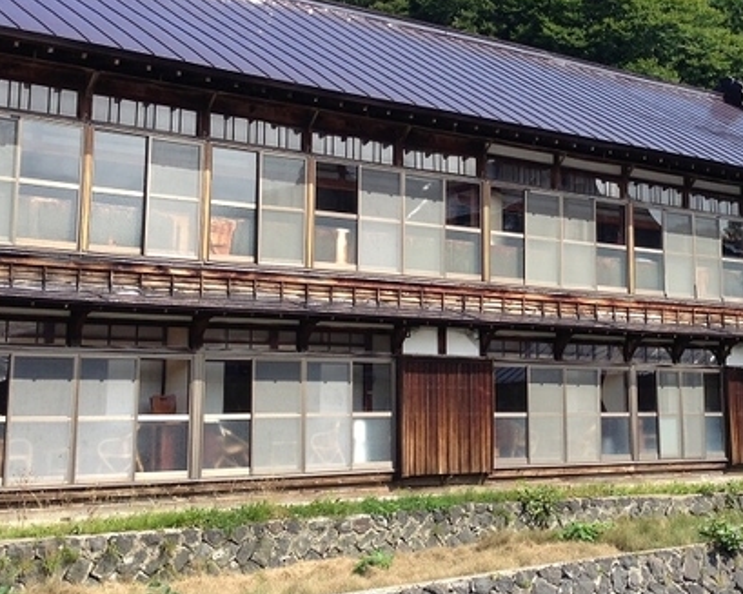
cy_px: 211
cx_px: 572
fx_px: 1385
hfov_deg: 29.5
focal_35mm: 63
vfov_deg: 24.1
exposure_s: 1/821
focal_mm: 4.13
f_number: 2.4
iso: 50
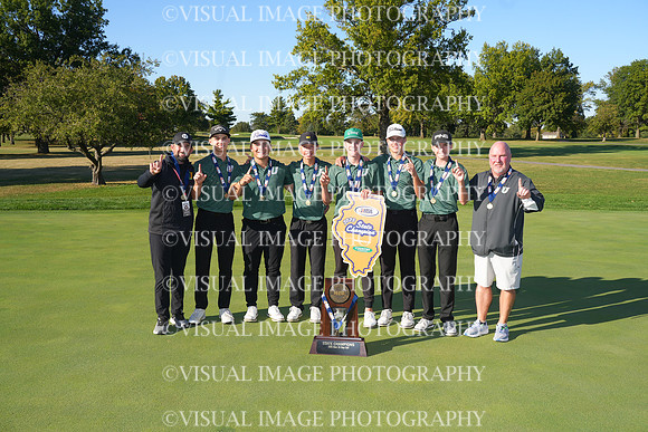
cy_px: 216
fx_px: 594
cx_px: 324
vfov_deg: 40.0
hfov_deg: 57.2
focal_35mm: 33
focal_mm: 33
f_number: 7.1
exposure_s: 1/250
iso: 100
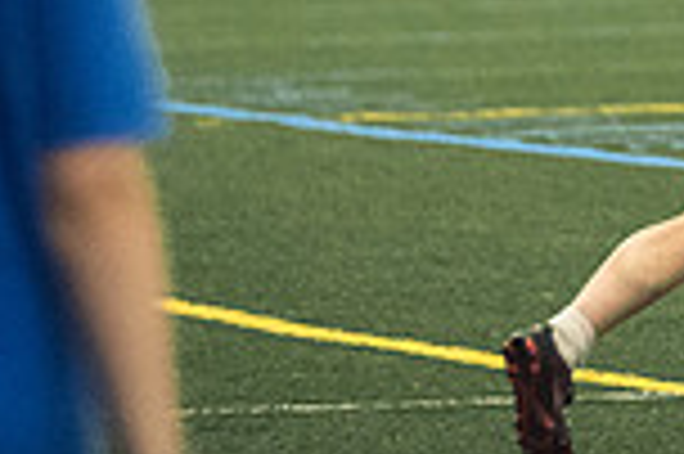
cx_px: 999
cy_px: -144
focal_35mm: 942
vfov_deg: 1.5
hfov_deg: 2.2
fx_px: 17879
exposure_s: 1/500
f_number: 2.8
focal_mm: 165
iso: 8000
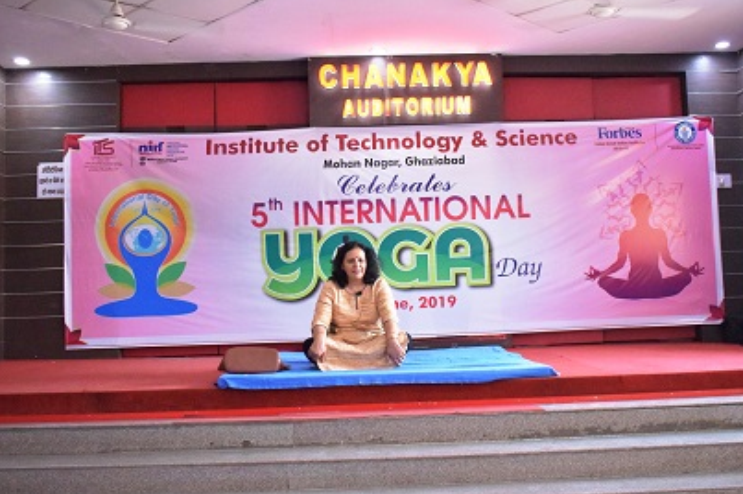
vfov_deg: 34.5
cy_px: 230
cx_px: 396
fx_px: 795
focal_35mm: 39
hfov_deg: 50.0
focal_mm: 23
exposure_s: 1/80
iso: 6400
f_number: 5
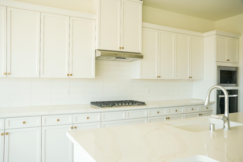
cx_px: 122
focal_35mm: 30
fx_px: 205
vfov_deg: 43.1
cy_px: 81
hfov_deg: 61.3
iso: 100
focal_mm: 30.4
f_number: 5
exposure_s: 1/100
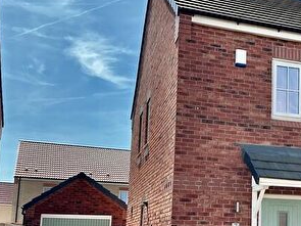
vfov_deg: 25.4
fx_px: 495
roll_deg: -0.8
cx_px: 264
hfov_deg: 32.3
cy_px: 161
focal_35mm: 57
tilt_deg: +8.0
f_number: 1.78
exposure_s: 1/4545
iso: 80
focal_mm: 6.86
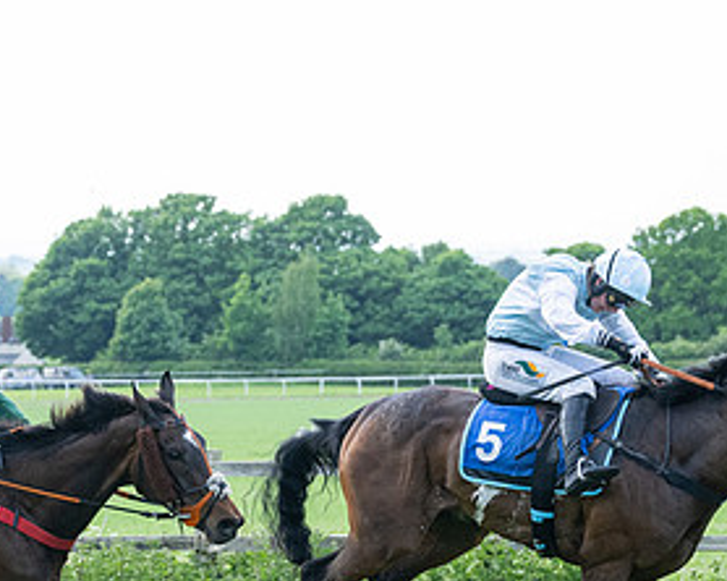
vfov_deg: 8.7
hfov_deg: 10.9
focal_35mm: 176
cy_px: 546
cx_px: -3
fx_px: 3784
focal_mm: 70
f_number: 4
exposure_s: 1/3200
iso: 1250
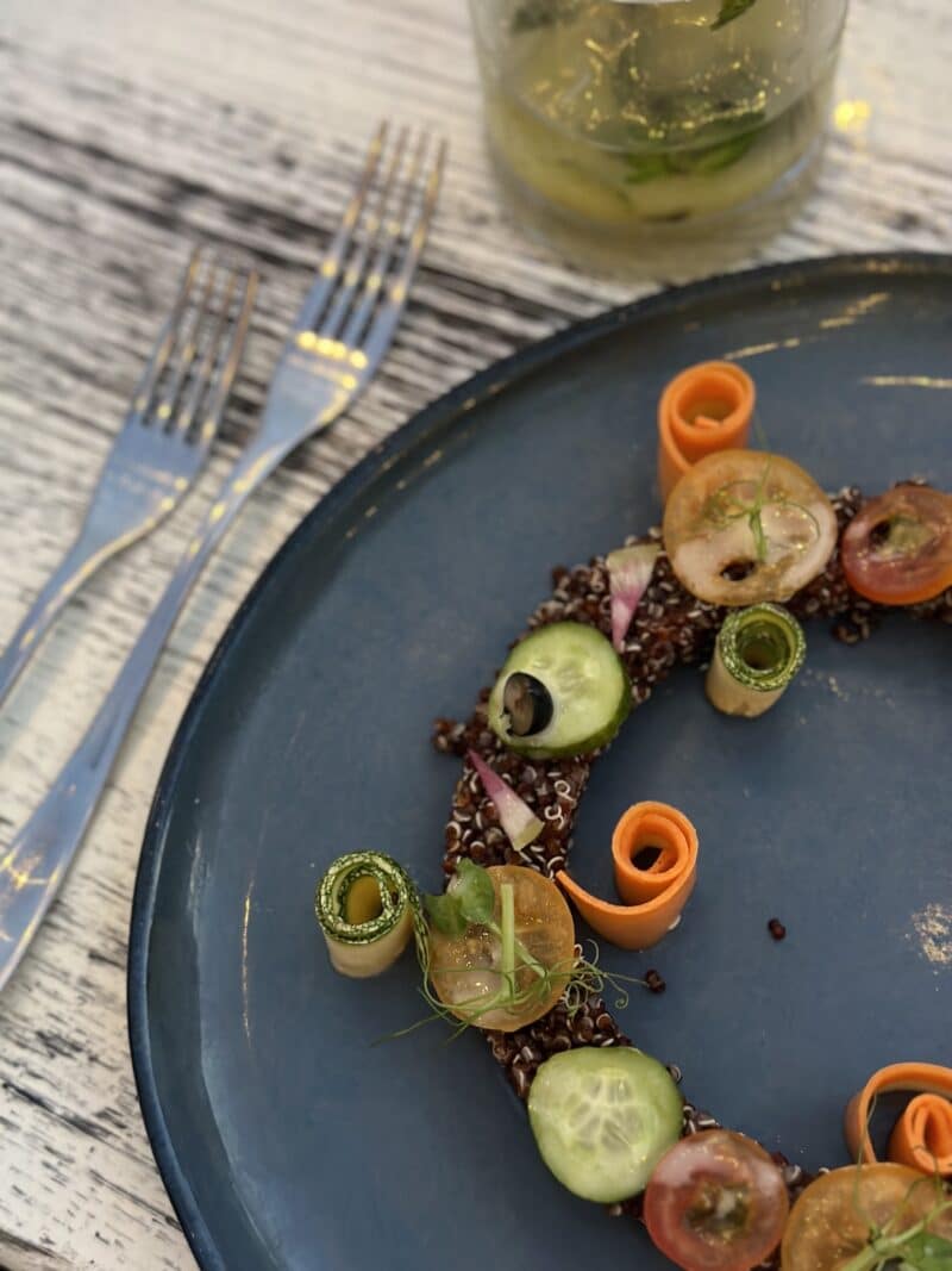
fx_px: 1760
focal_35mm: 48
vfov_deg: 39.7
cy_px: 636
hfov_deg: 30.3
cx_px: 476
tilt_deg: -66.2
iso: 640
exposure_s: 1/30
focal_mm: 6.86
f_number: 1.78
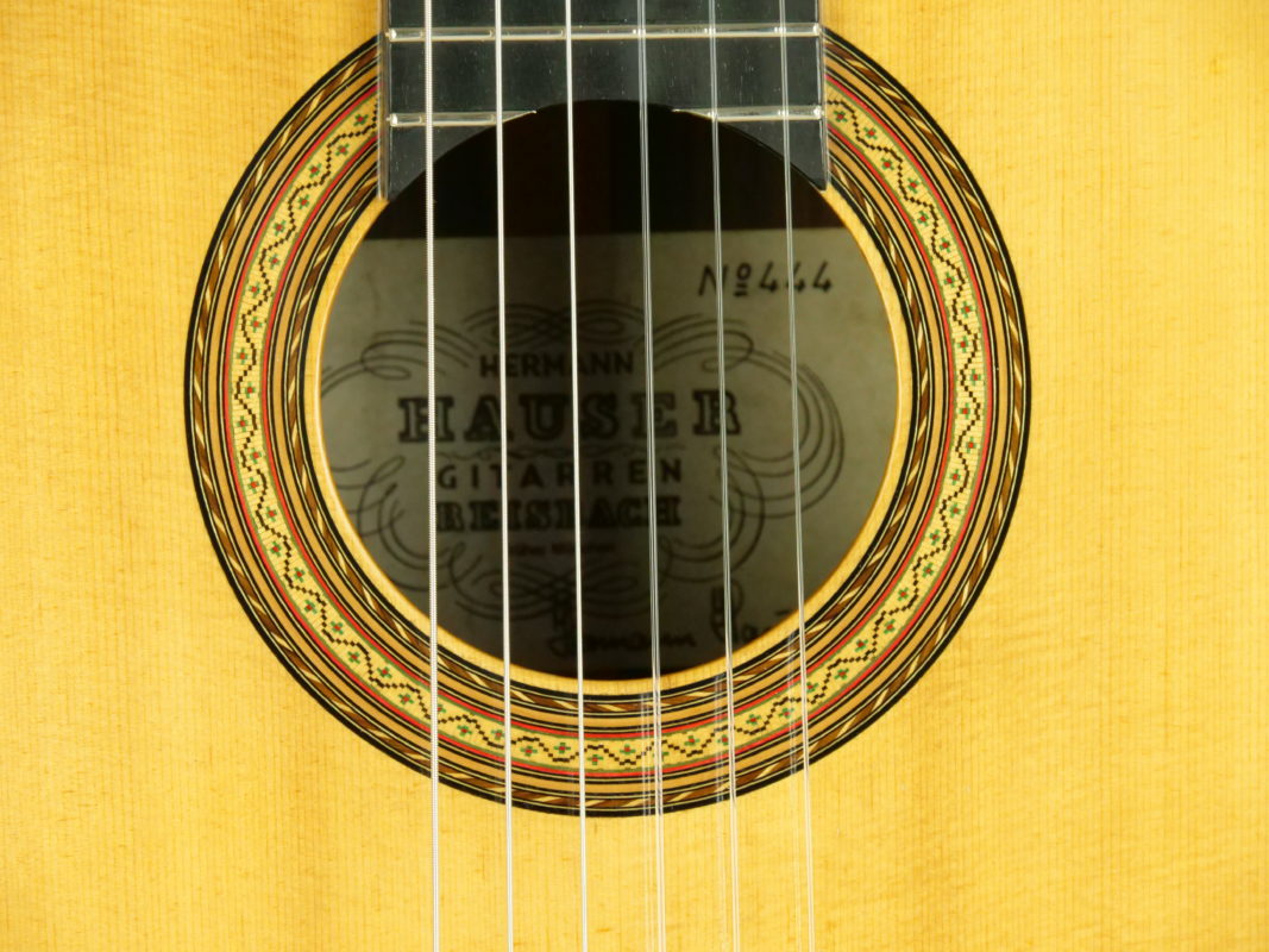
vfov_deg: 6.2
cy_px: 476
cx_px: 634
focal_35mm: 240
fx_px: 8797
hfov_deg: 8.3
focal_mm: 120
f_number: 9
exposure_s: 1/160
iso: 3200
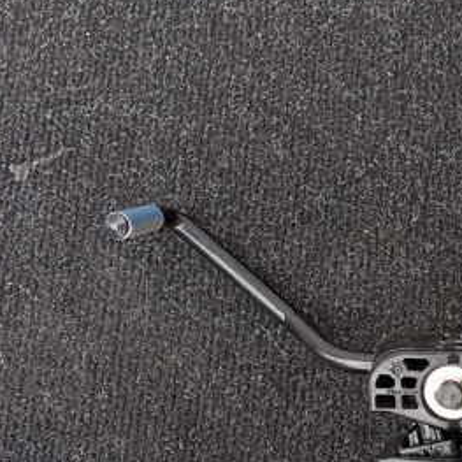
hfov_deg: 27.7
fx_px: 906
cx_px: 401
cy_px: 355
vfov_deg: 28.1
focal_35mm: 60
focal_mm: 4.22
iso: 185
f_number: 1.8
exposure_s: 1/50
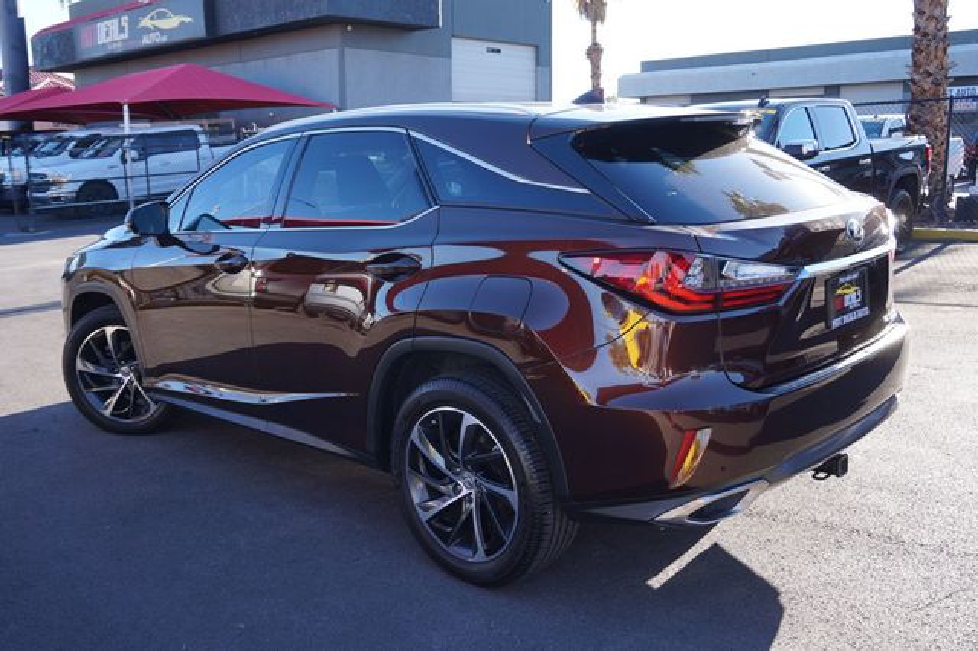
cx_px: 489
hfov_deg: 57.2
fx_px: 896
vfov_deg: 39.9
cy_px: 326
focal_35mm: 33
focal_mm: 22
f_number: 5.6
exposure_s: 1/80
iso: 100
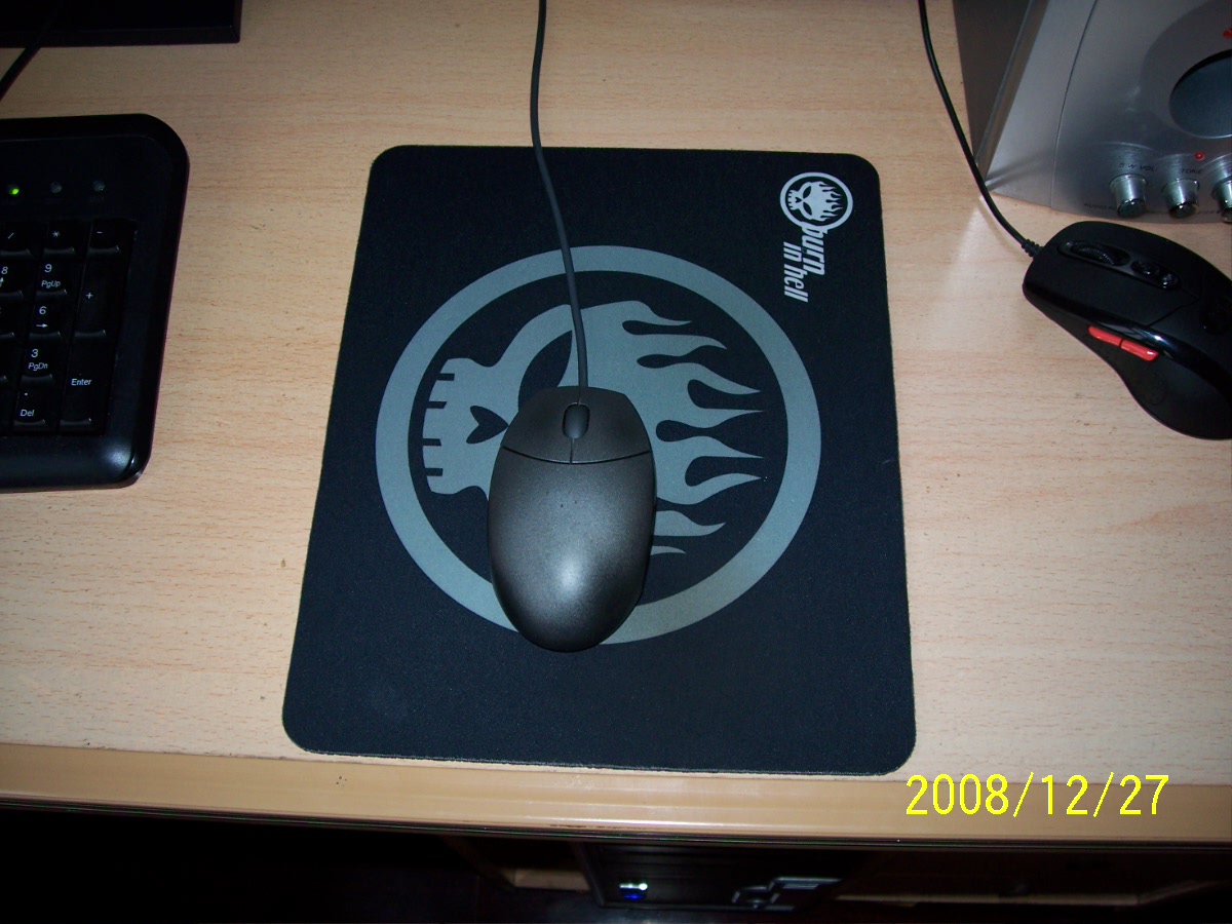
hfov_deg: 54.0
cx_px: 616
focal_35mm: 34
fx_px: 1210
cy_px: 462
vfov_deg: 41.8
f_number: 2.7
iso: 80
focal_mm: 5.6
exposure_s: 1/60
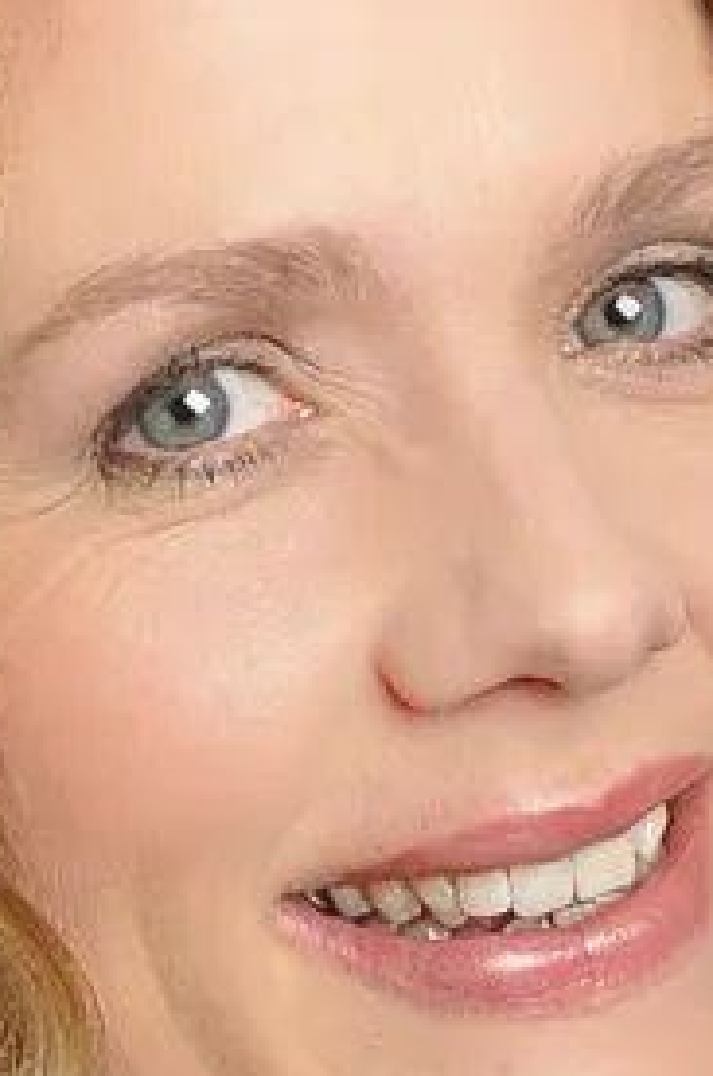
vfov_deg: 6.0
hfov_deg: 4.1
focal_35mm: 335
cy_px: 2366
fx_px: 9989
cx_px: 195
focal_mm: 48
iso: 200
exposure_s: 1/250
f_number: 11
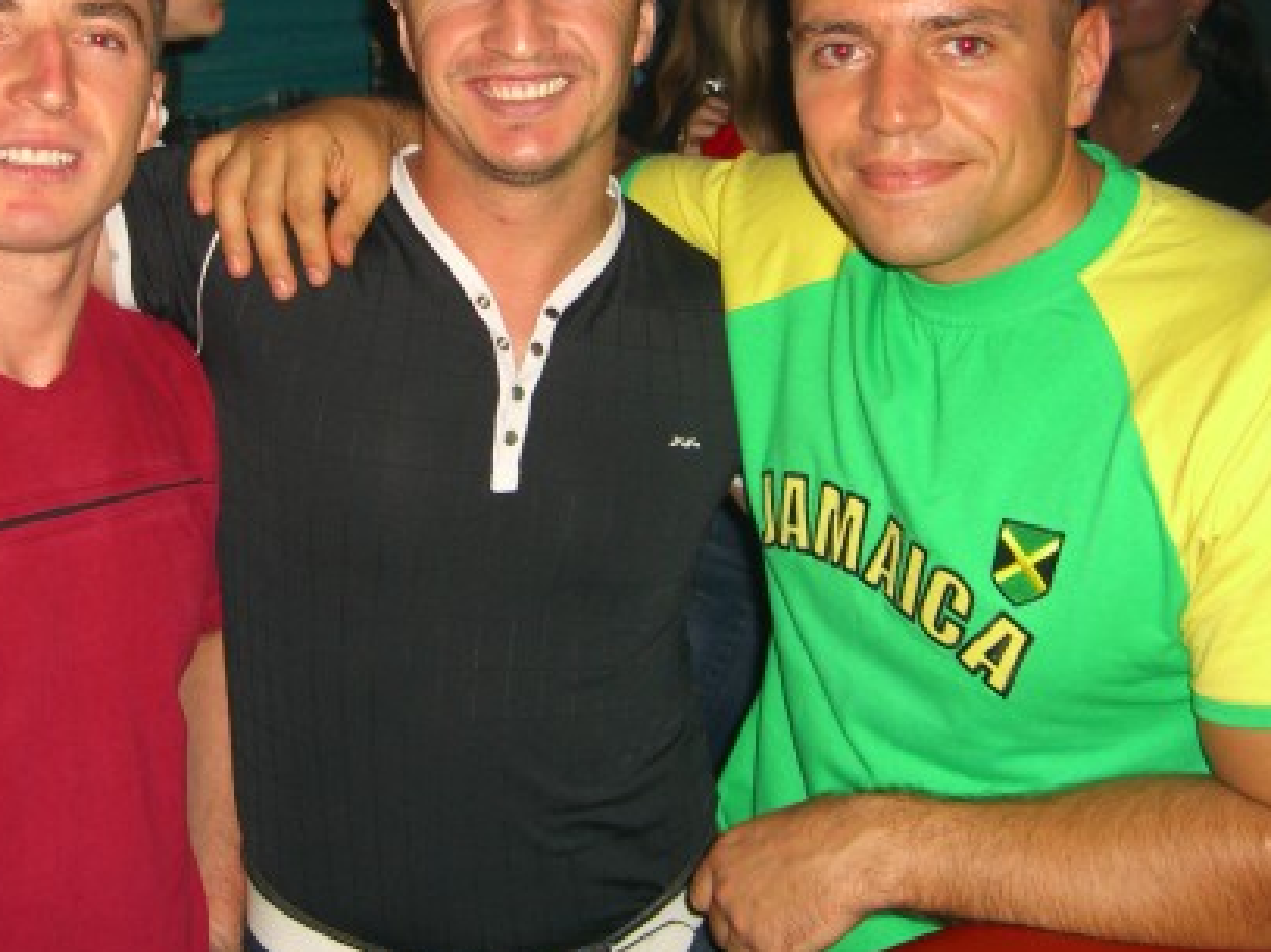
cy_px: 300
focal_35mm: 56
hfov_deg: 34.1
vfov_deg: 25.9
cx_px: 440
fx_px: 2056
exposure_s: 1/60
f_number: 2.8
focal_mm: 7.9
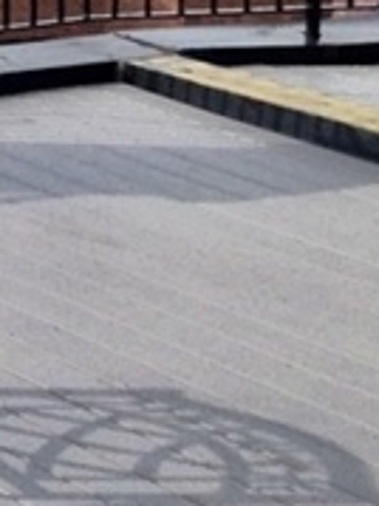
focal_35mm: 200
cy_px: -342
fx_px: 2923
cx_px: -656
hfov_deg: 6.8
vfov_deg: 9.5
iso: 64
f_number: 2.4
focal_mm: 4.28
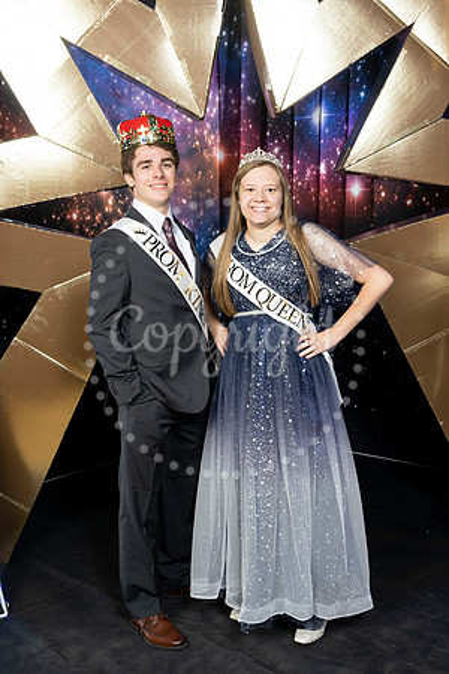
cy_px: 337
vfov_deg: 45.4
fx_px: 804
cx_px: 224
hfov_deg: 31.2
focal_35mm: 43
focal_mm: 43
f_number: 9
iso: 320
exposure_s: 1/100
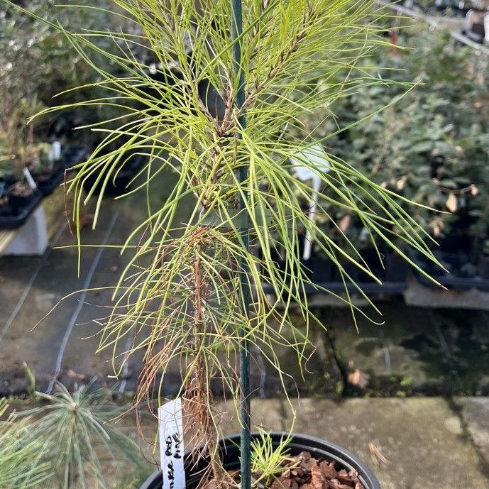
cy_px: 206
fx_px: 575
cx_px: 287
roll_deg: -3.5
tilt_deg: -24.8
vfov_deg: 45.9
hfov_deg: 45.9
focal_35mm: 36
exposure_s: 1/182
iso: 40
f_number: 1.6
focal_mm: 5.1
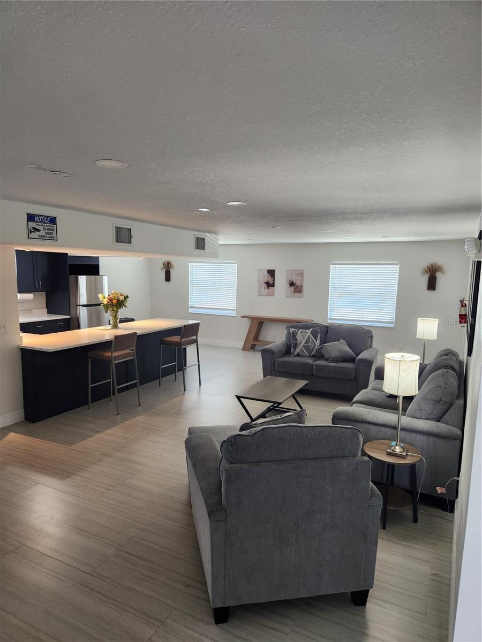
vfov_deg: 73.9
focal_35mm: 23
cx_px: 241
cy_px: 321
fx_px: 427
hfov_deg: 58.9
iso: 200
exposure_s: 1/120
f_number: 1.8
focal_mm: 5.4
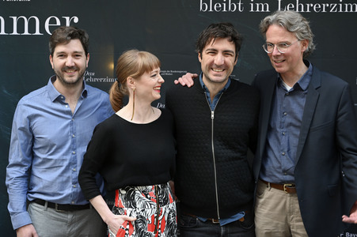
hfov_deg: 31.4
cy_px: 118
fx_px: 634
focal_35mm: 64
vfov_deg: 21.2
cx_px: 178
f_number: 2.8
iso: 640
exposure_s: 1/100
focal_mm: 64
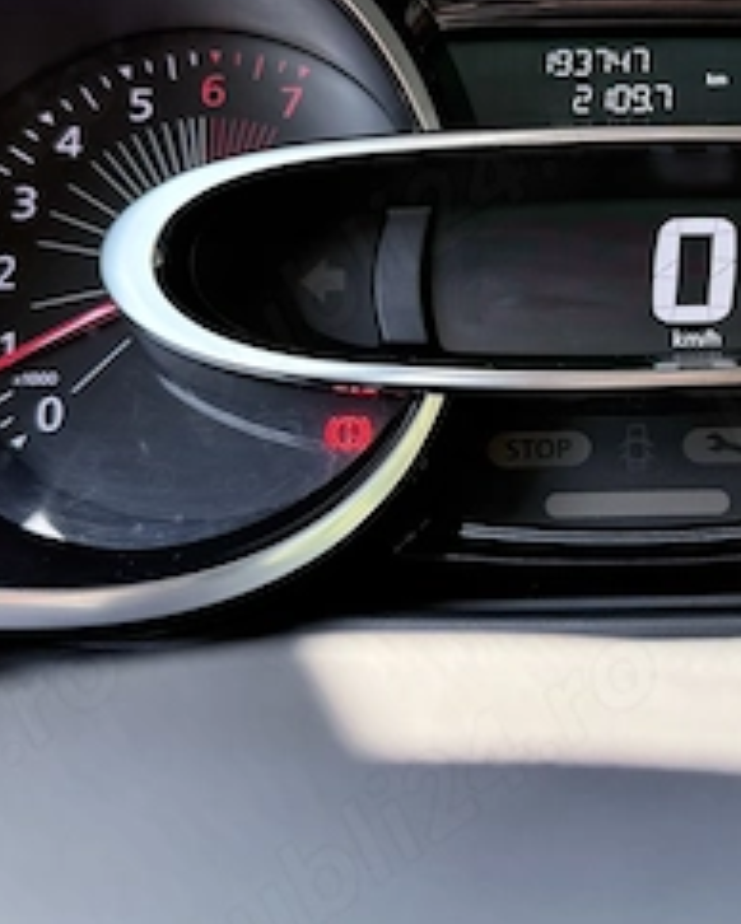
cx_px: 676
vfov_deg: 32.1
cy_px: 279
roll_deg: -0.9
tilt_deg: -15.8
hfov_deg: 25.4
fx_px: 1588
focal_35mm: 58
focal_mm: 6.76
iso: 200
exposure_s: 1/96
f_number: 1.78
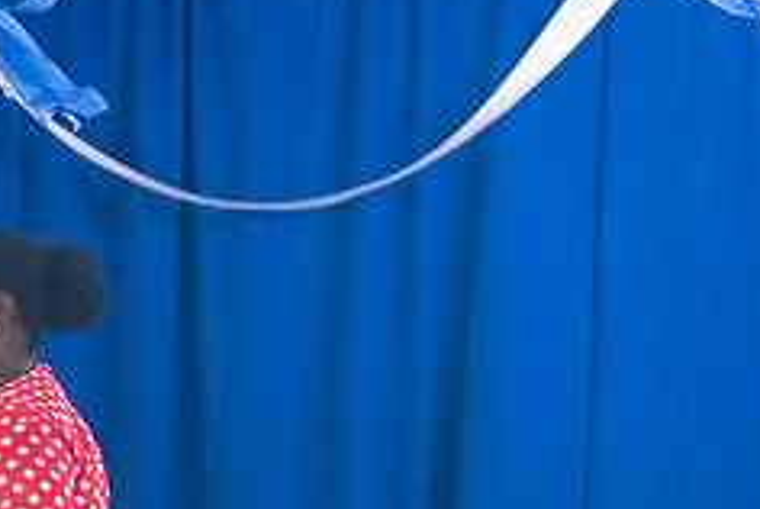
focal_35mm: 491
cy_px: 578
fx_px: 10378
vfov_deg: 2.8
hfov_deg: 4.2
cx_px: -19
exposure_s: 1/200
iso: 22800
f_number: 6.3
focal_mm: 200
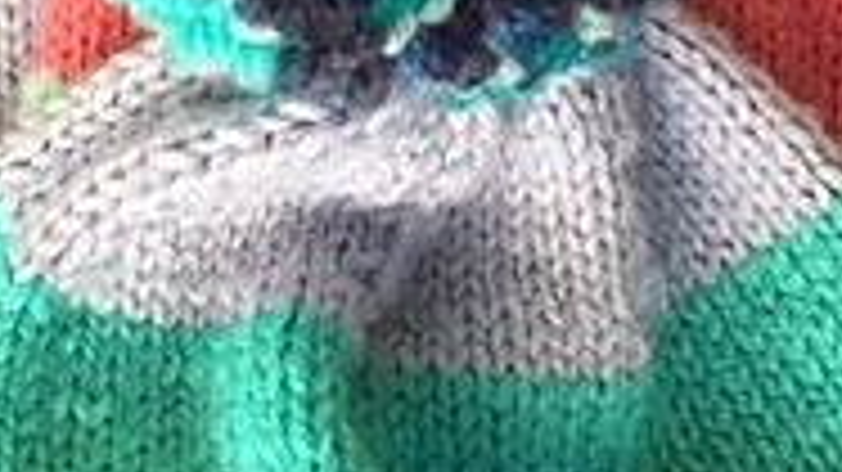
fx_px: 2410
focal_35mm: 108
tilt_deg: -82.5
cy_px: -45
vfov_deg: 11.1
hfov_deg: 19.8
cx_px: 279
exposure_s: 1/33
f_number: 2.2
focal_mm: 4.15
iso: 80
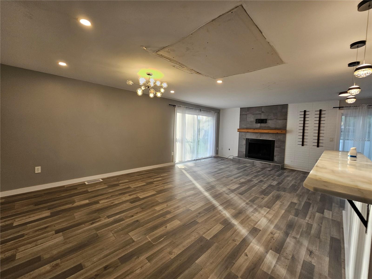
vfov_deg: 89.9
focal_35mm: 13
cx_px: 186
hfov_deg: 106.2
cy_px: 140
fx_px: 140
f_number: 2.2
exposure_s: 1/60
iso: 80
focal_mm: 2.2
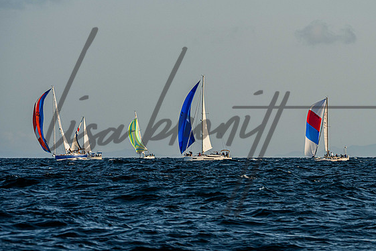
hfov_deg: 7.3
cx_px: 226
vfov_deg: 4.9
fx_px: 2956
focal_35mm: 283
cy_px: 110
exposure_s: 1/2000
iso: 400
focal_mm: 200
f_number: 8
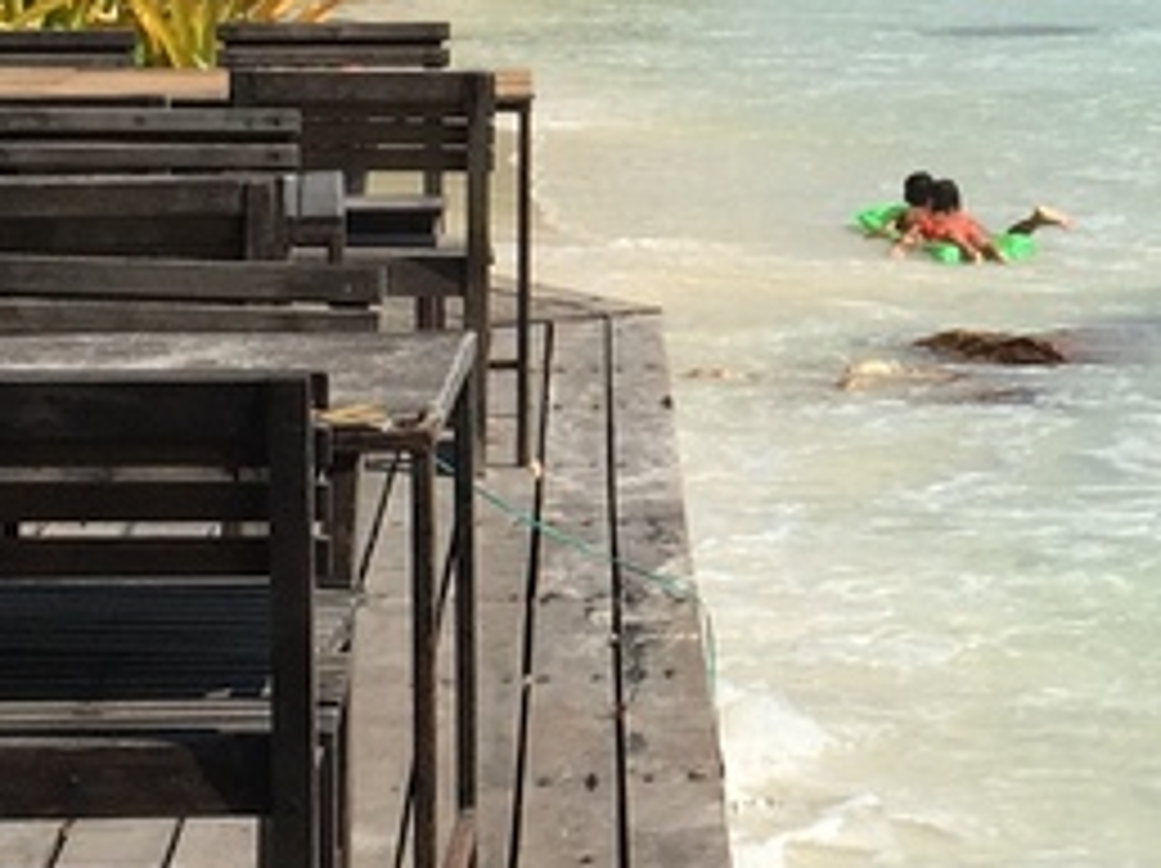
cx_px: 1202
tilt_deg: -3.7
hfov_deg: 14.4
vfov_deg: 10.9
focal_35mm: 135
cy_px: 112
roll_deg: -0.7
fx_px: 4524
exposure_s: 1/3300
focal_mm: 4.15
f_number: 2.2
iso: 32
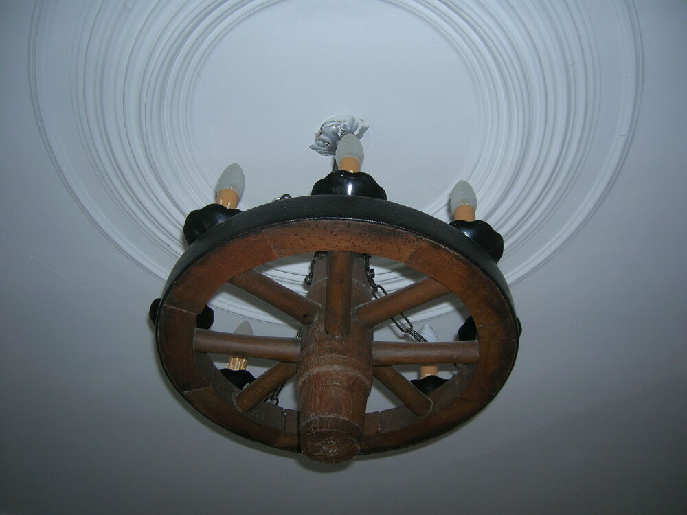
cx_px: 344
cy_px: 258
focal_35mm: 34
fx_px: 675
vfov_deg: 41.8
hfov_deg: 54.0
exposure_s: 1/60.1
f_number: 2.9
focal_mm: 5.7
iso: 50
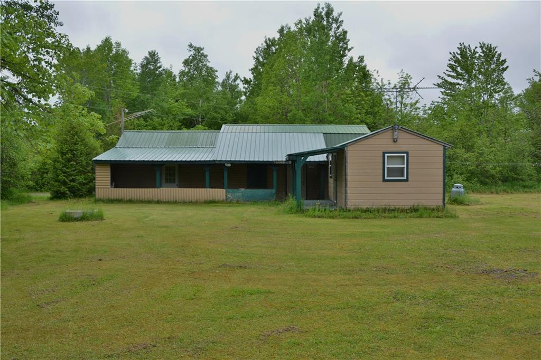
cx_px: 270
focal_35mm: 33
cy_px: 180
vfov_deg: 39.9
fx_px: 496
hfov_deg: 57.2
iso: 160
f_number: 8
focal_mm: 22
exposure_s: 1/250
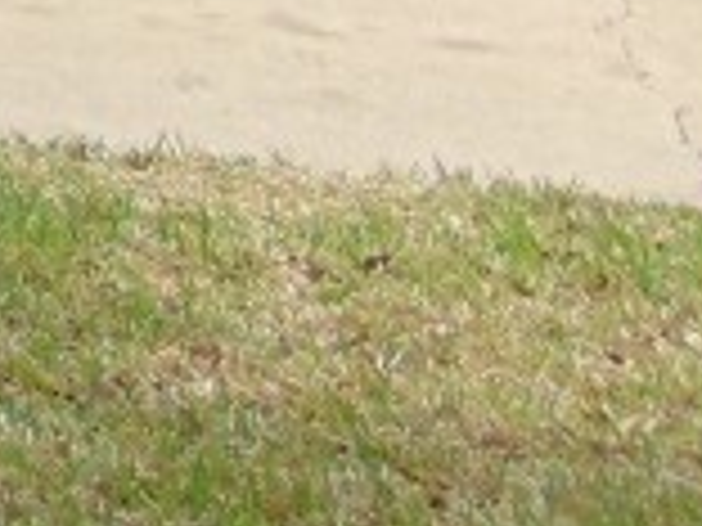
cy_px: -908
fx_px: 3326
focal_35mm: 164
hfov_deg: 9.2
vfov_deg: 8.1
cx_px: -1534
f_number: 3
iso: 80
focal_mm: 4.5
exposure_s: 1/800
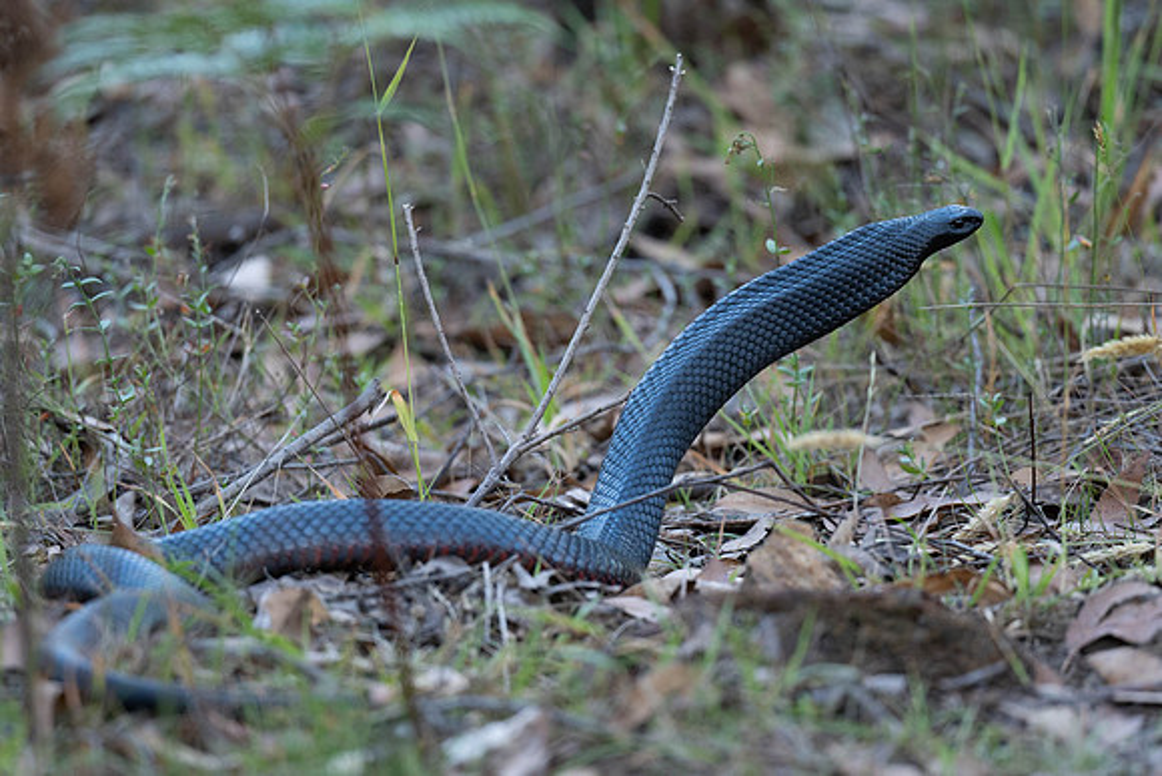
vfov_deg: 2.4
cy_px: 434
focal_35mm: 569
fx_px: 18382
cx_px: 559
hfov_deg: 3.6
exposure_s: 1/160
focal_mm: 500
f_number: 5.6
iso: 1250
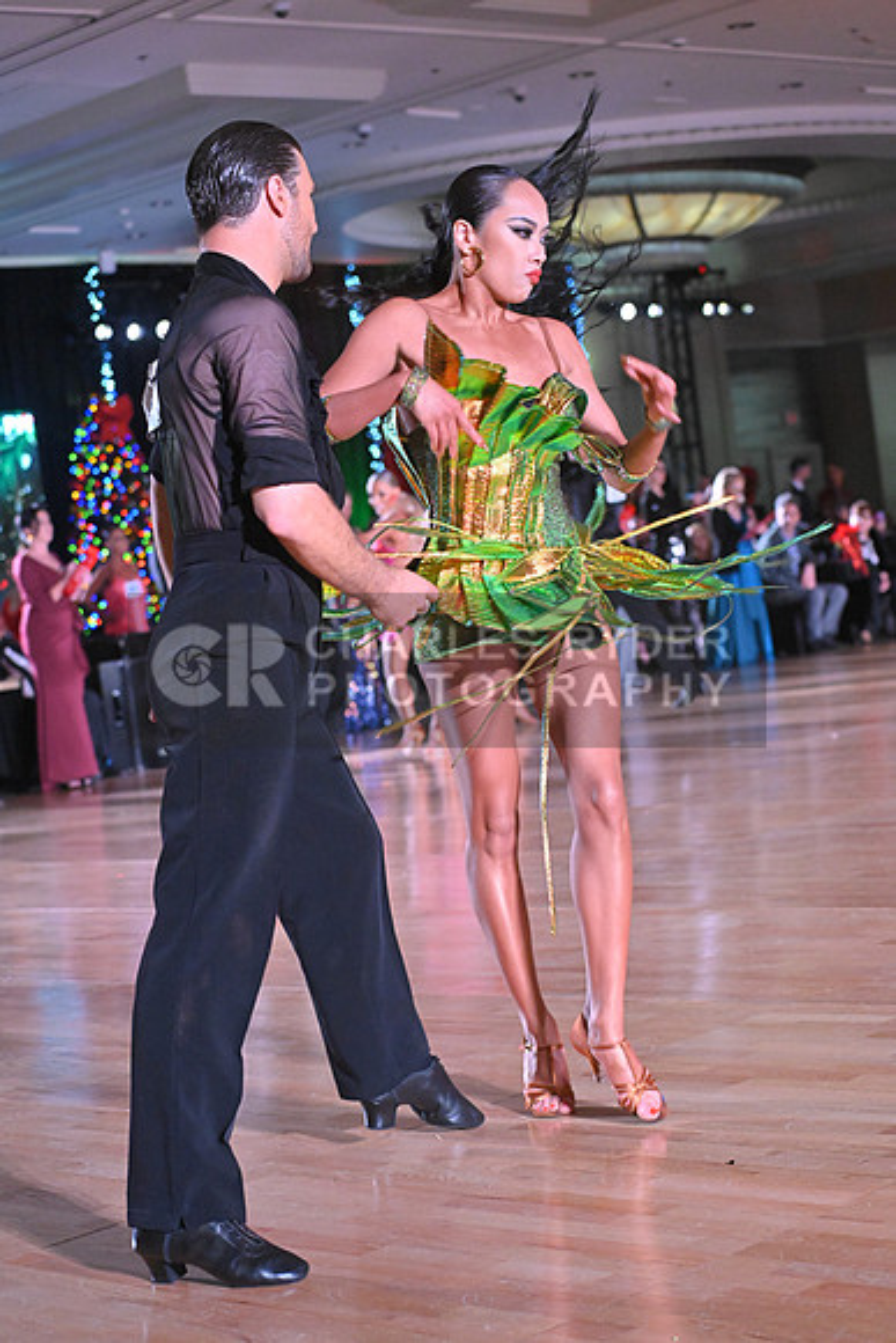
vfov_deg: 28.8
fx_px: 2612
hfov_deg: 19.5
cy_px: 672
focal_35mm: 70
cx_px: 448
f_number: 5
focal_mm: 70
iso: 6400
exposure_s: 1/400
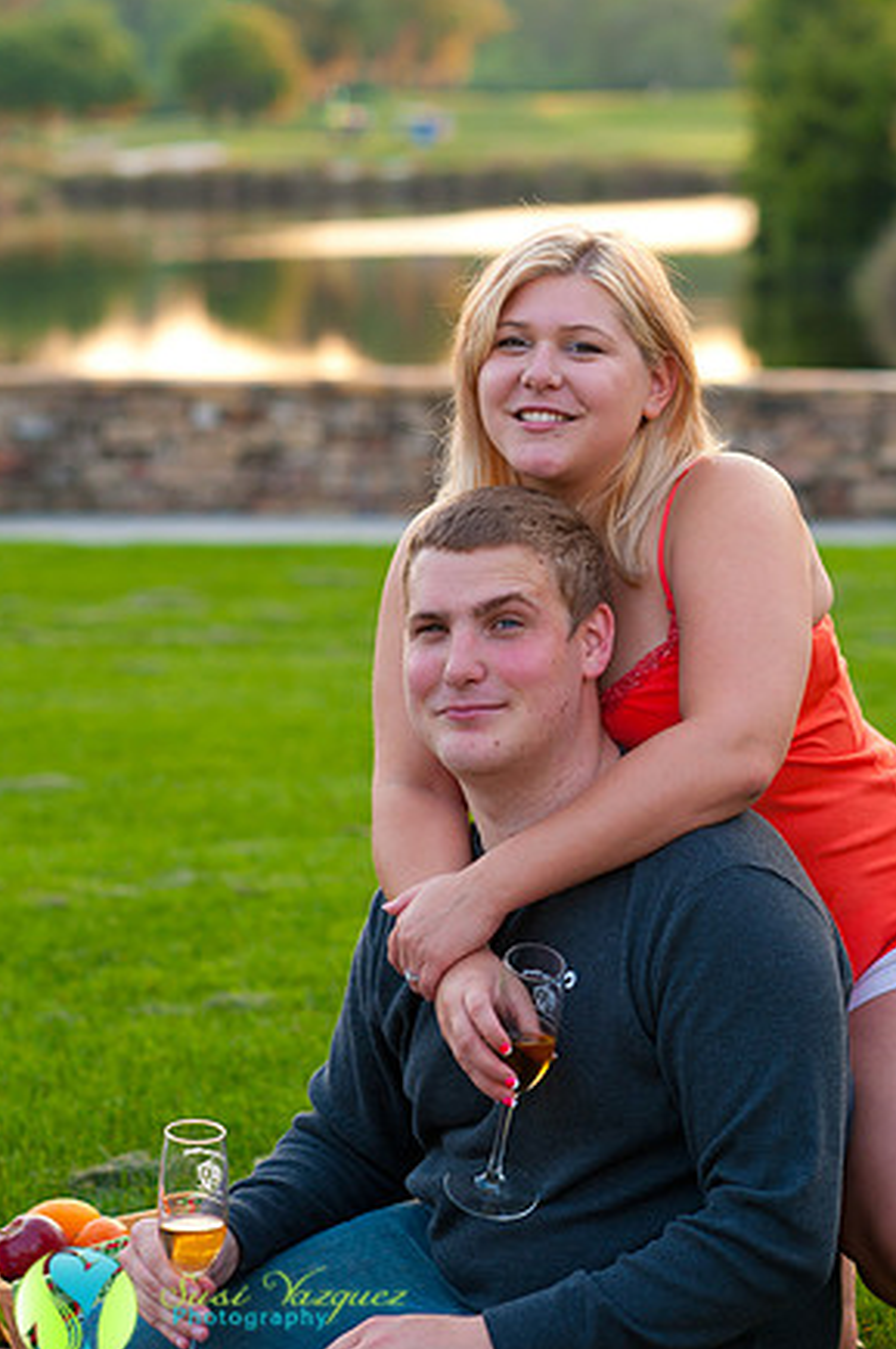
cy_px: 692
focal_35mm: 88
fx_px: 3293
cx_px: 442
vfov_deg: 23.1
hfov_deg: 15.5
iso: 200
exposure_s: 1/125
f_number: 3.5
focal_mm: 85
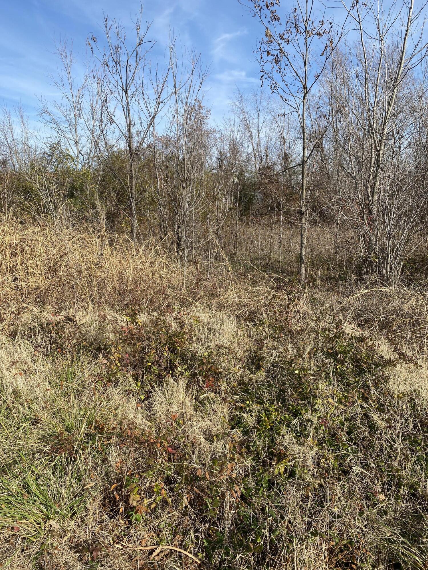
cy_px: 285
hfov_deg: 53.1
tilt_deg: -8.6
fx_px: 429
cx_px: 214
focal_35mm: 26
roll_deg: -0.4
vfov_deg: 67.3
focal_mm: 4.25
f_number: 1.8
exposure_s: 1/2315
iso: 32
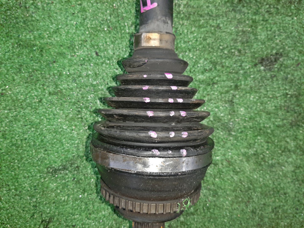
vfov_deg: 53.1
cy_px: 114
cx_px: 152
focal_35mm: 26
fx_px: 228
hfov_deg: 67.3
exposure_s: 1/50
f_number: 1.7
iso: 222
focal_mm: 3.93
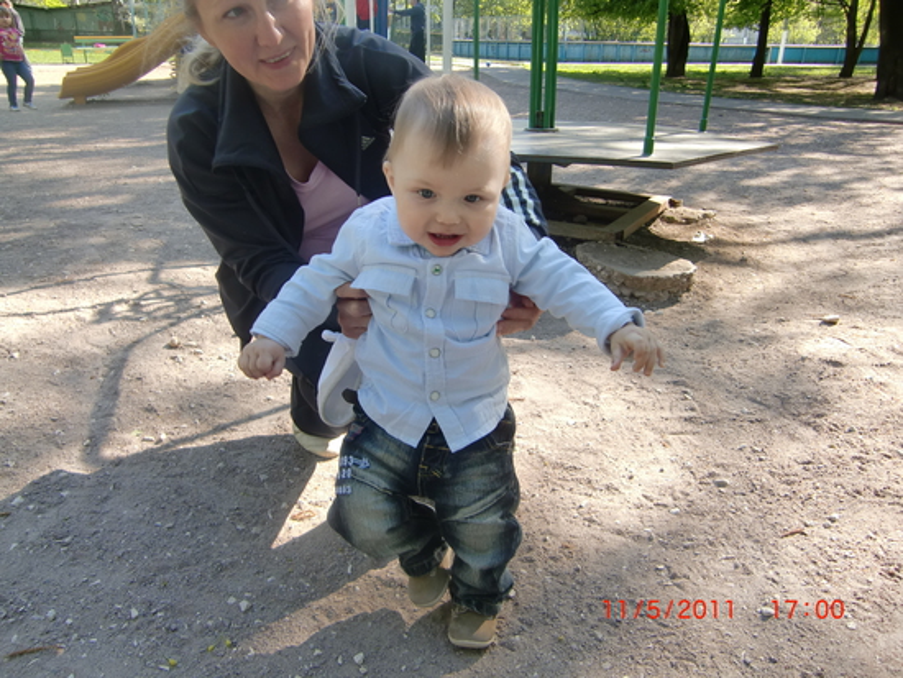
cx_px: 452
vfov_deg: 49.8
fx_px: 731
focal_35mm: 28
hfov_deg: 63.4
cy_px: 339
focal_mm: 4.9
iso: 64
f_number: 2.6
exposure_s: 1/200
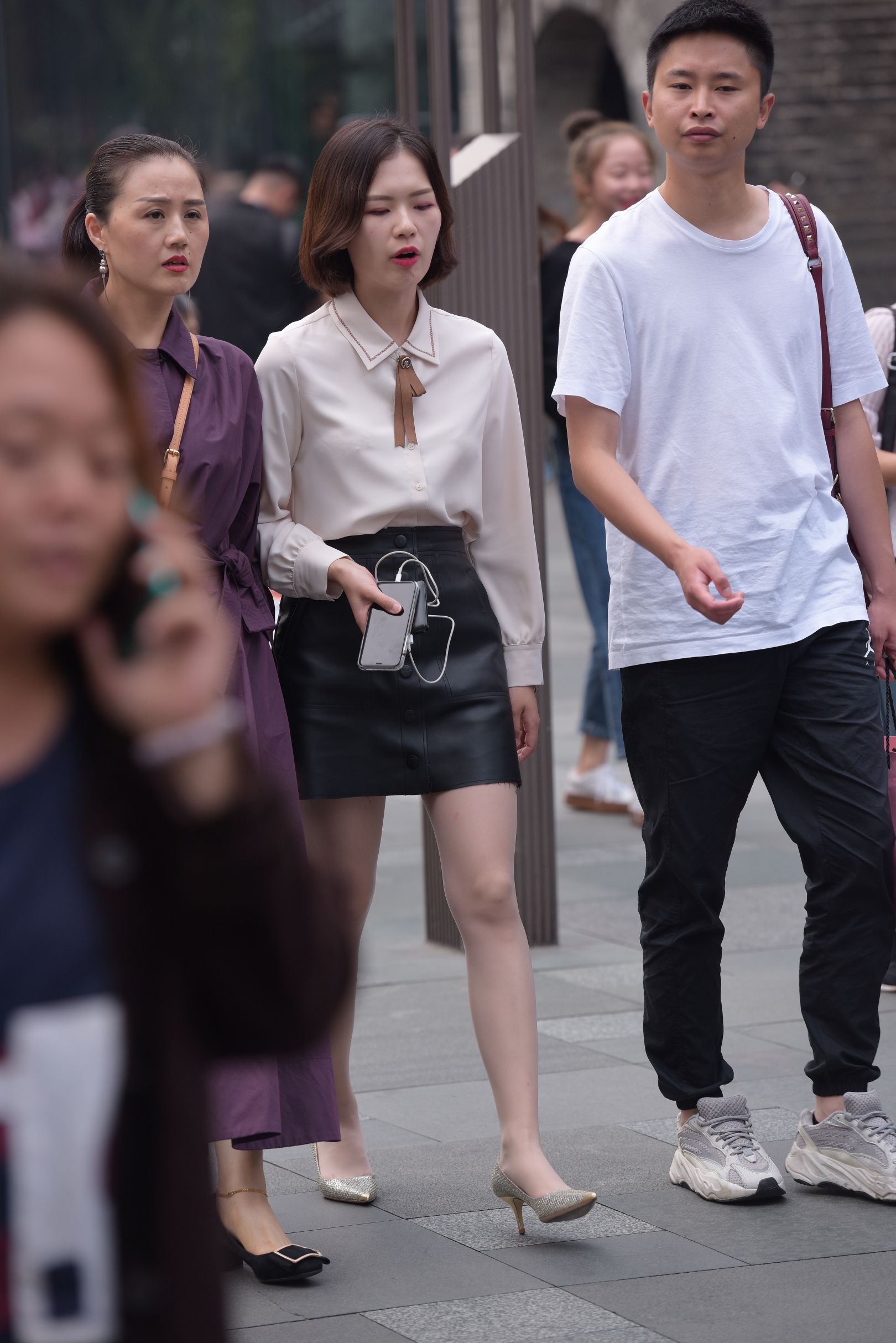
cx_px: 448
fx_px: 6156
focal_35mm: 165
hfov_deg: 8.3
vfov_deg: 12.4
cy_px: 672
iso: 400
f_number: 4
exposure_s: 1/800
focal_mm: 165
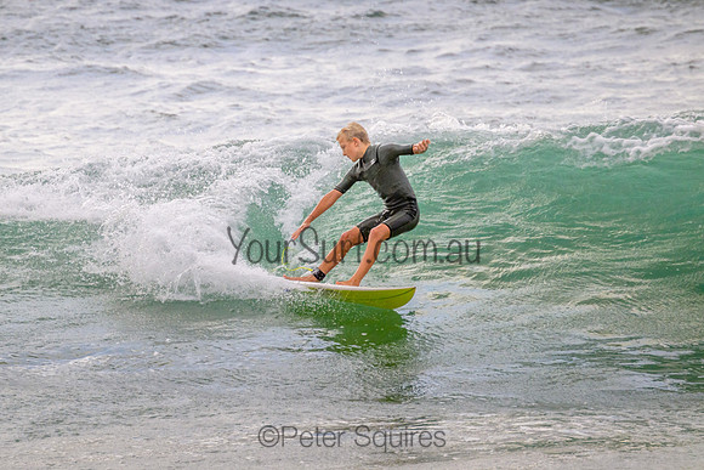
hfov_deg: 2.1
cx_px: 264
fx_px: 19574
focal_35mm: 1001
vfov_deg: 1.4
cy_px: 185
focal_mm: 800
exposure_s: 1/2000
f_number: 11
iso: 1400
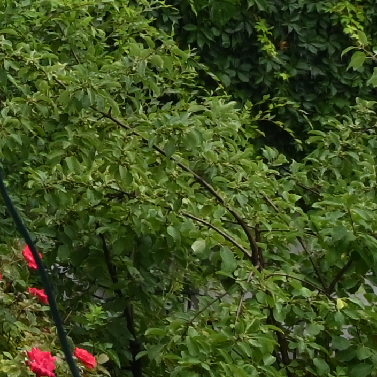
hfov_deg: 9.3
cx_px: -939
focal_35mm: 116
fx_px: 1429
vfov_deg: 13.6
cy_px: -284
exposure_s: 1/320
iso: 1000
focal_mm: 16
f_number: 9
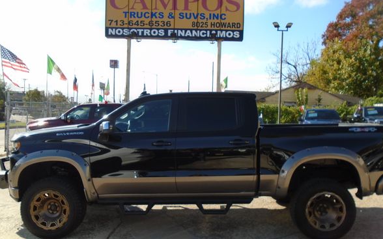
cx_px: 193
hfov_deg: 62.9
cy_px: 125
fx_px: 313
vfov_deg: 41.8
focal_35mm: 30
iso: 100
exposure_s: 1/800
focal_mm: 4.6
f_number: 3.2
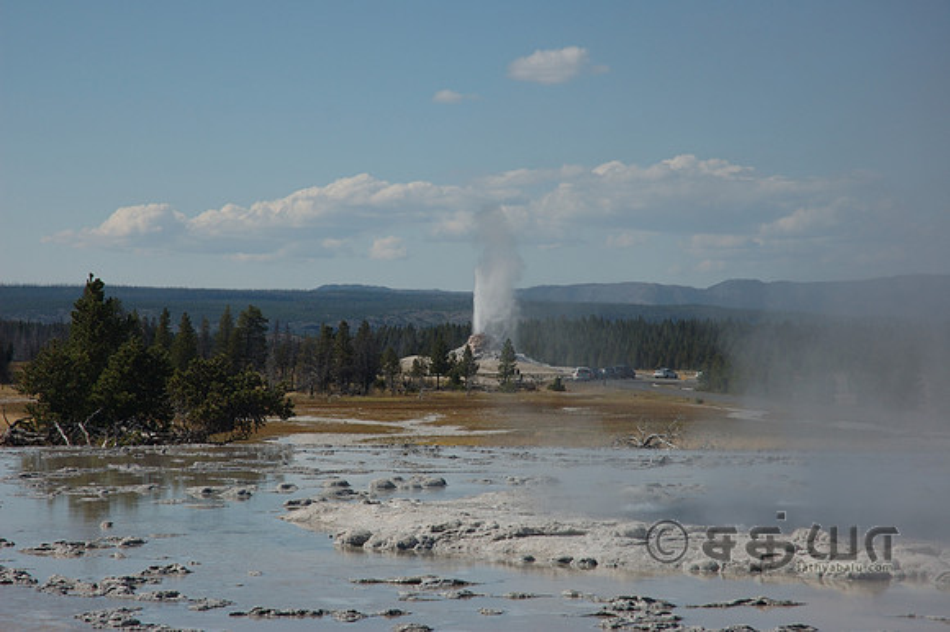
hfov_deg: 19.5
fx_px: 2769
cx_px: 475
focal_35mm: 105
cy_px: 316
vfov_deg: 13.0
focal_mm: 70
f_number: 8
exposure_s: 1/250
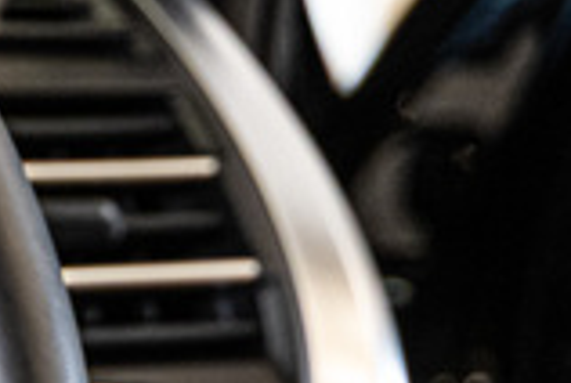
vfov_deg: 4.3
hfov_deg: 6.1
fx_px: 5133
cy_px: 524
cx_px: -746
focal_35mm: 323
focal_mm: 50
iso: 1600
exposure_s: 1/160
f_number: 2.8
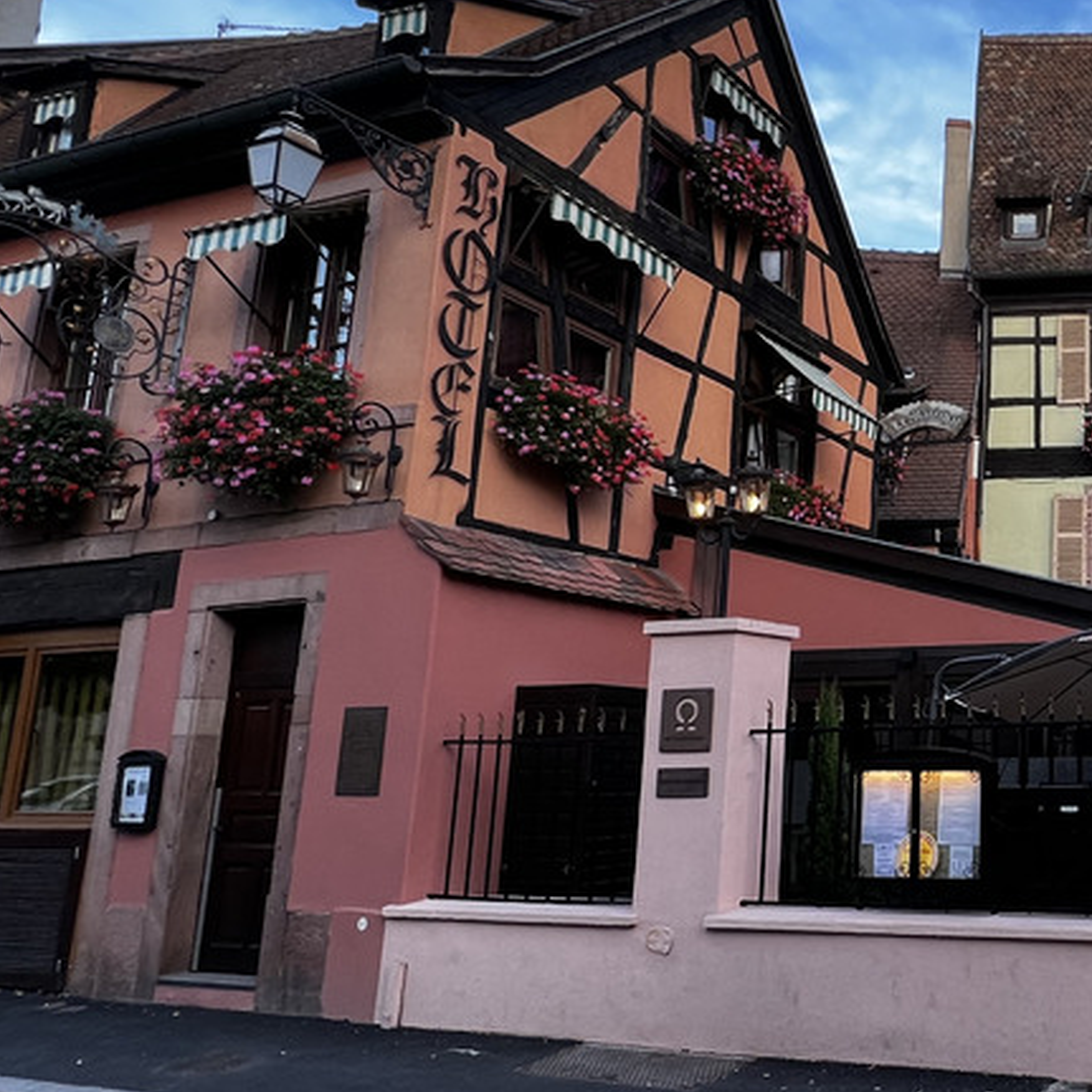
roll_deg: +0.9
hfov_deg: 41.2
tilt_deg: +10.6
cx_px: 1193
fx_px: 1142
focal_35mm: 32
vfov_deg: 51.1
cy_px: 535
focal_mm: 1.57
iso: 50
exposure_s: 1/99
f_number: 1.8
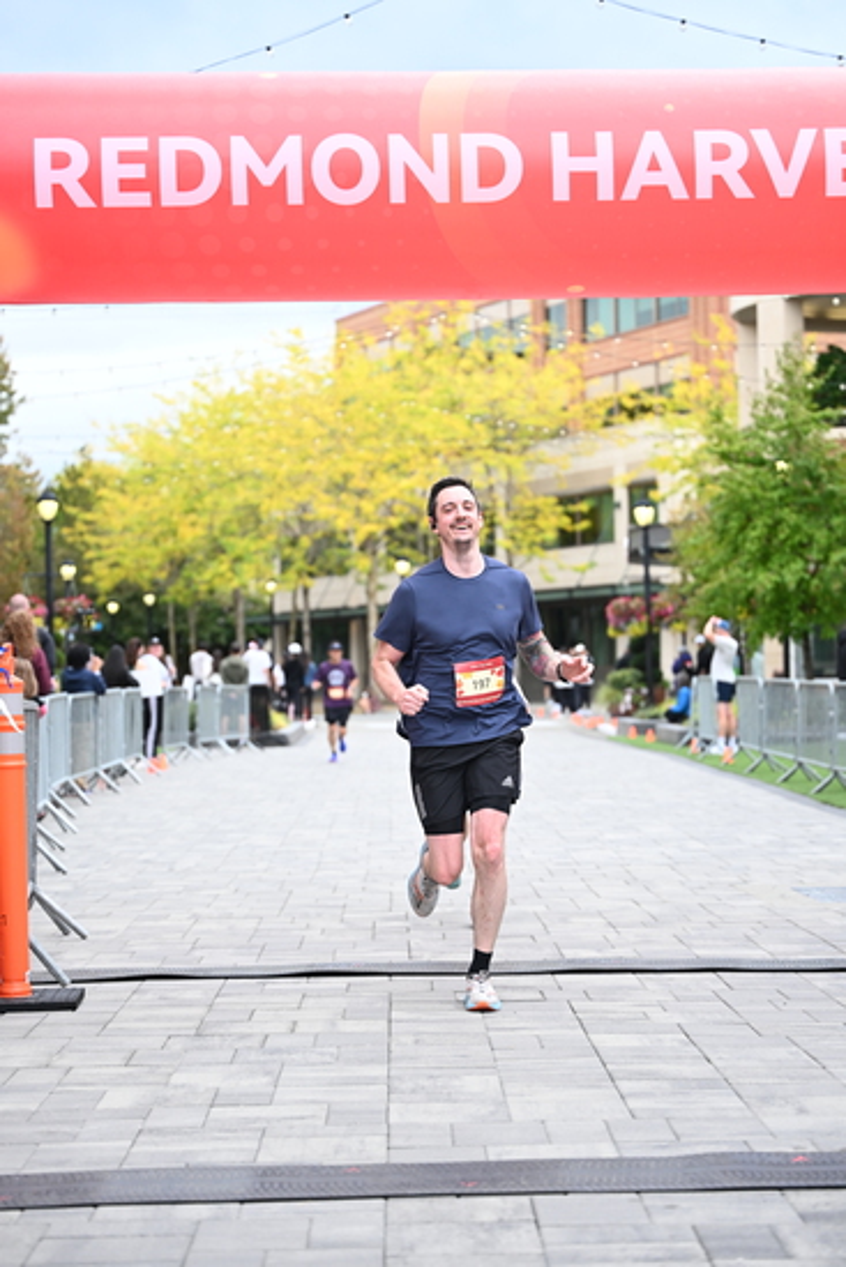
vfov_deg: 28.1
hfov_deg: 18.9
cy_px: 634
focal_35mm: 72
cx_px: 423
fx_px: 2536
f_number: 2.8
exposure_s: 1/1600
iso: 640
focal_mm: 72
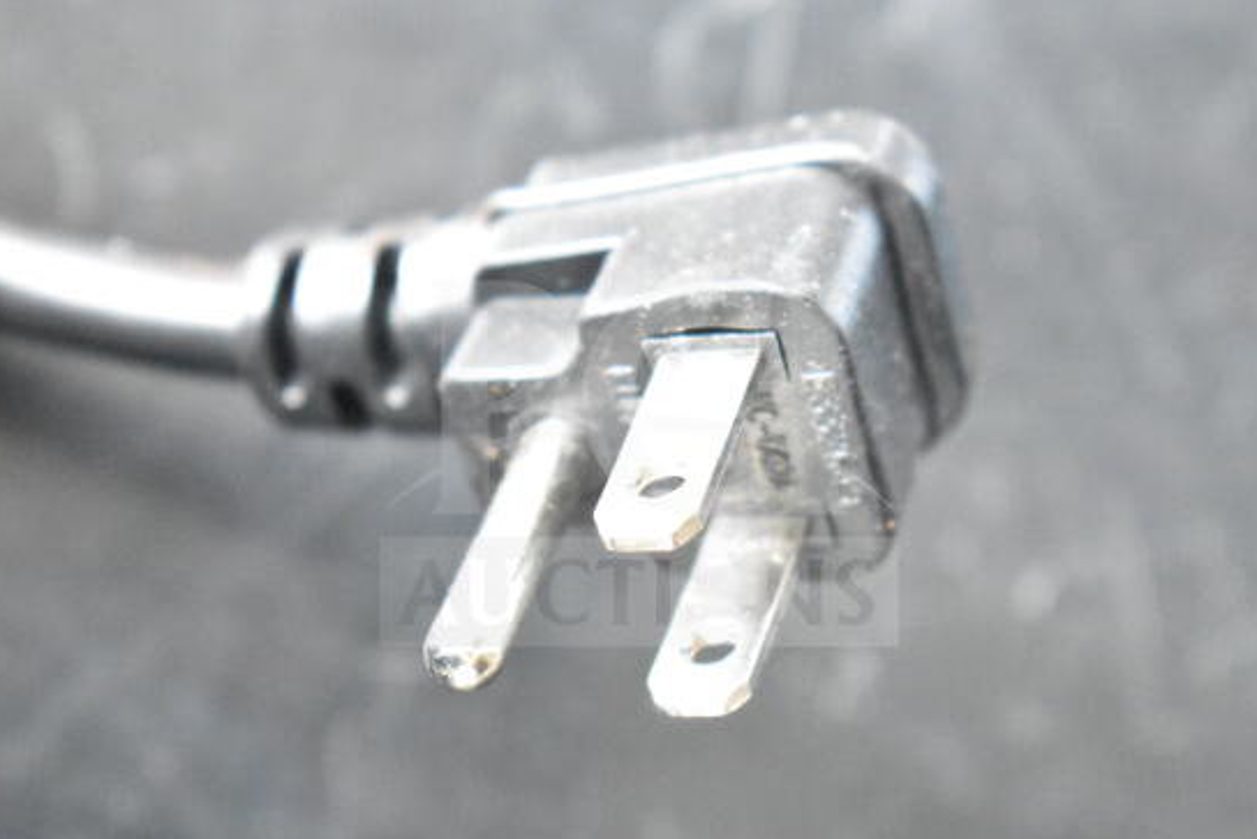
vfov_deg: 14.8
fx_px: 3233
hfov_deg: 22.0
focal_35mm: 93
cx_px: 638
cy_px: 463
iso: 14400
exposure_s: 1/100
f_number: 5.6
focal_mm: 55
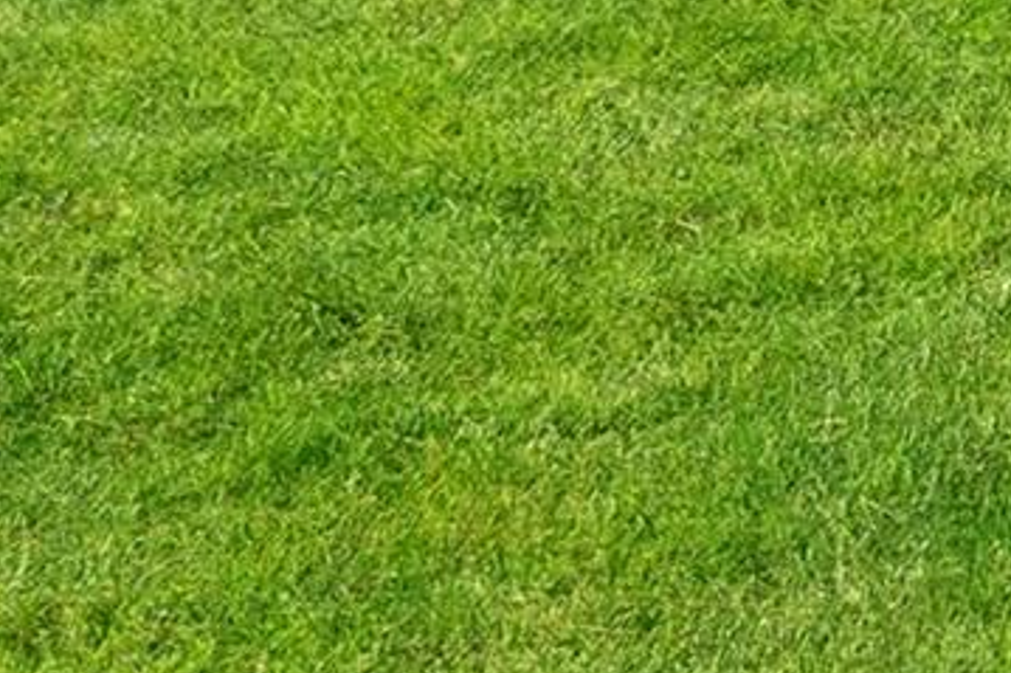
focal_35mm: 137
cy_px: -1232
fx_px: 3845
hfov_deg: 12.4
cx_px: 2295
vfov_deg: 8.6
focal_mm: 24
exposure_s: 1/160
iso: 100
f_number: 8
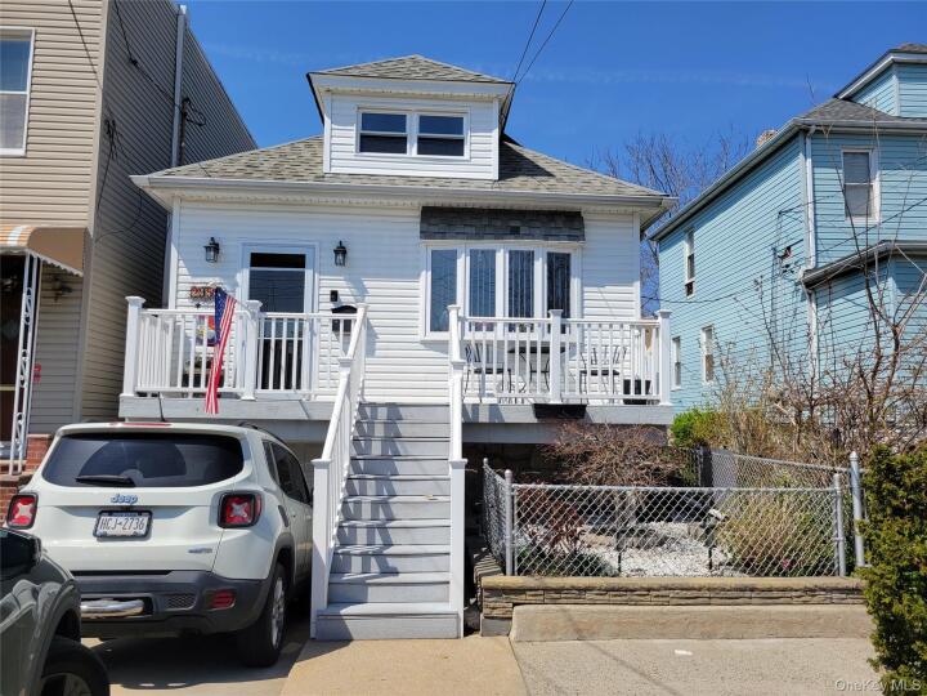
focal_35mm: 26
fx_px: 696
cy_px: 348
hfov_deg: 67.3
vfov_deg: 53.1
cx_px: 464
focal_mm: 5.4
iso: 40
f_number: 1.8
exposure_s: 1/3589
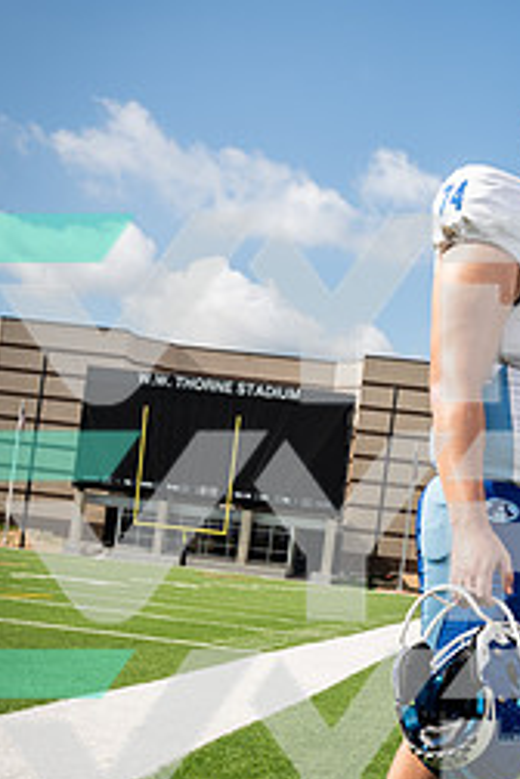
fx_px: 1430
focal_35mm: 66
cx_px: 412
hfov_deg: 20.4
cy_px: 529
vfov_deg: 30.3
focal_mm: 37
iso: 125
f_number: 8
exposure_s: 1/250
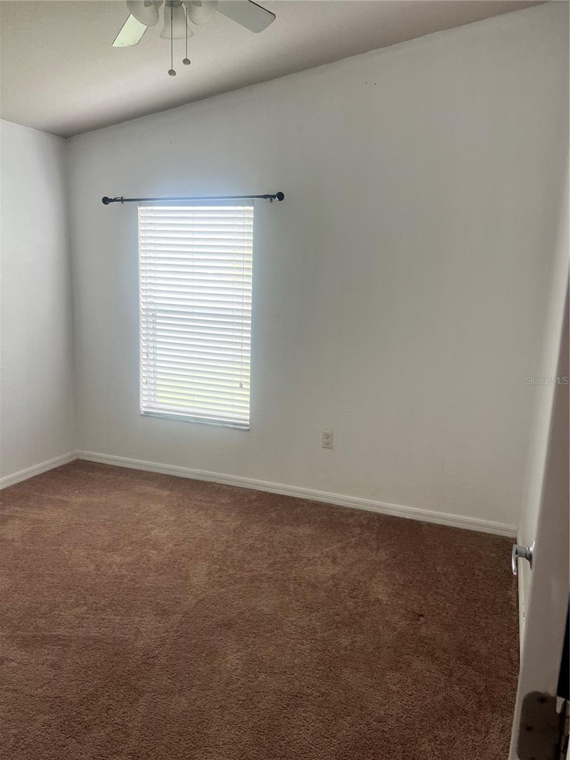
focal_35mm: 26
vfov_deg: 67.3
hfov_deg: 53.1
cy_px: 380
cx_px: 285
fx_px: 571
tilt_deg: -8.7
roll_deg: -1.8
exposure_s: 1/121
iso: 125
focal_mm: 5.7
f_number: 1.5
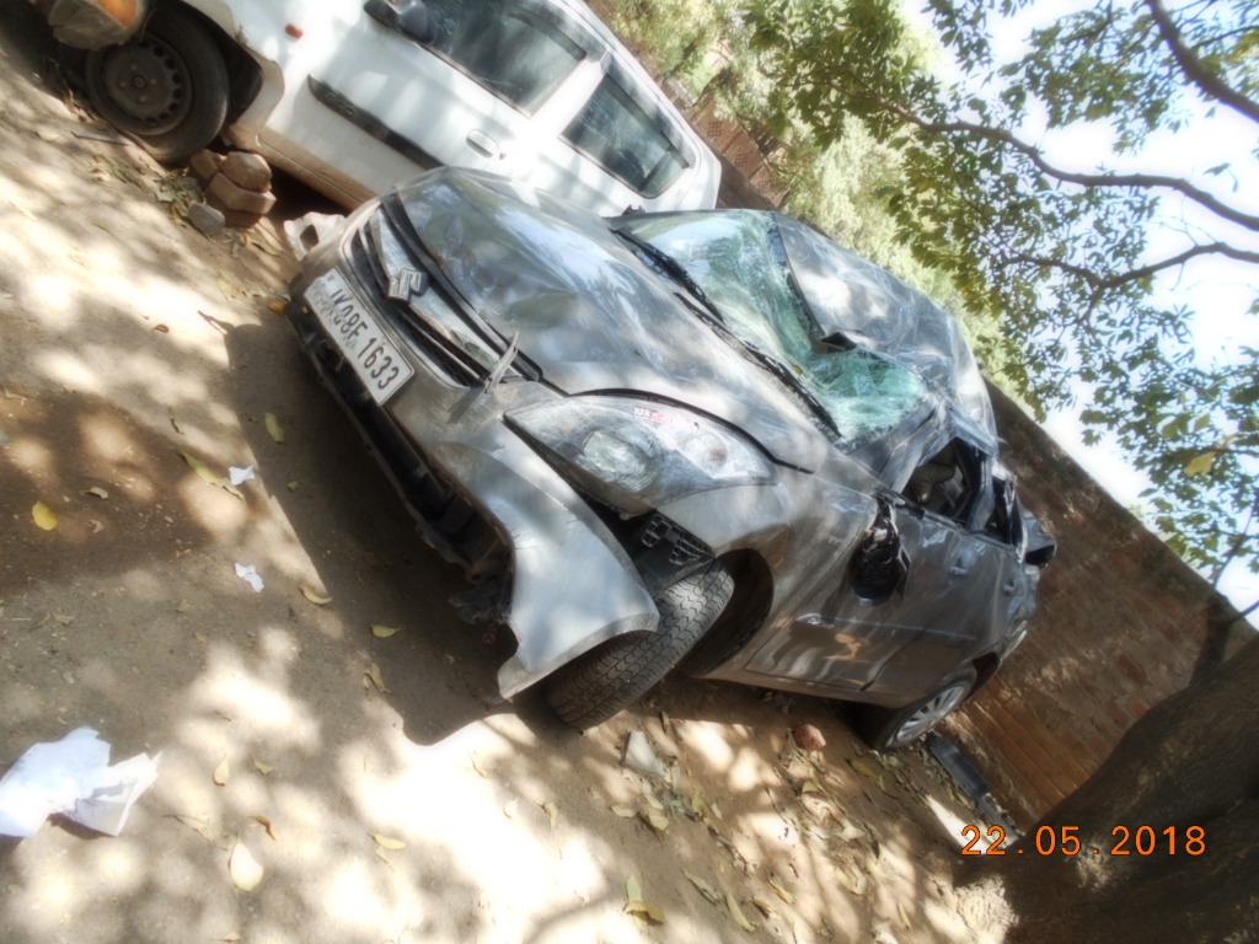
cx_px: 630
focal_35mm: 26
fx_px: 946
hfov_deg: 67.3
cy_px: 472
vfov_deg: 53.1
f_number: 3.2
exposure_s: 1/125
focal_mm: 4.6
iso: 80
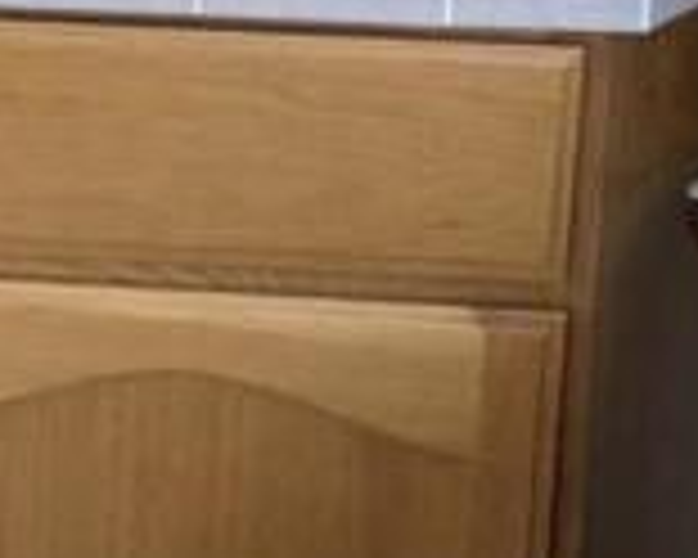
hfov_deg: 10.0
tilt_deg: -7.1
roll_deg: -0.2
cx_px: -693
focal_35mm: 180
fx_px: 3718
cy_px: -963
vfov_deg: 7.7
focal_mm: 4
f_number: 1.8
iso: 40
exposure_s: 1/24
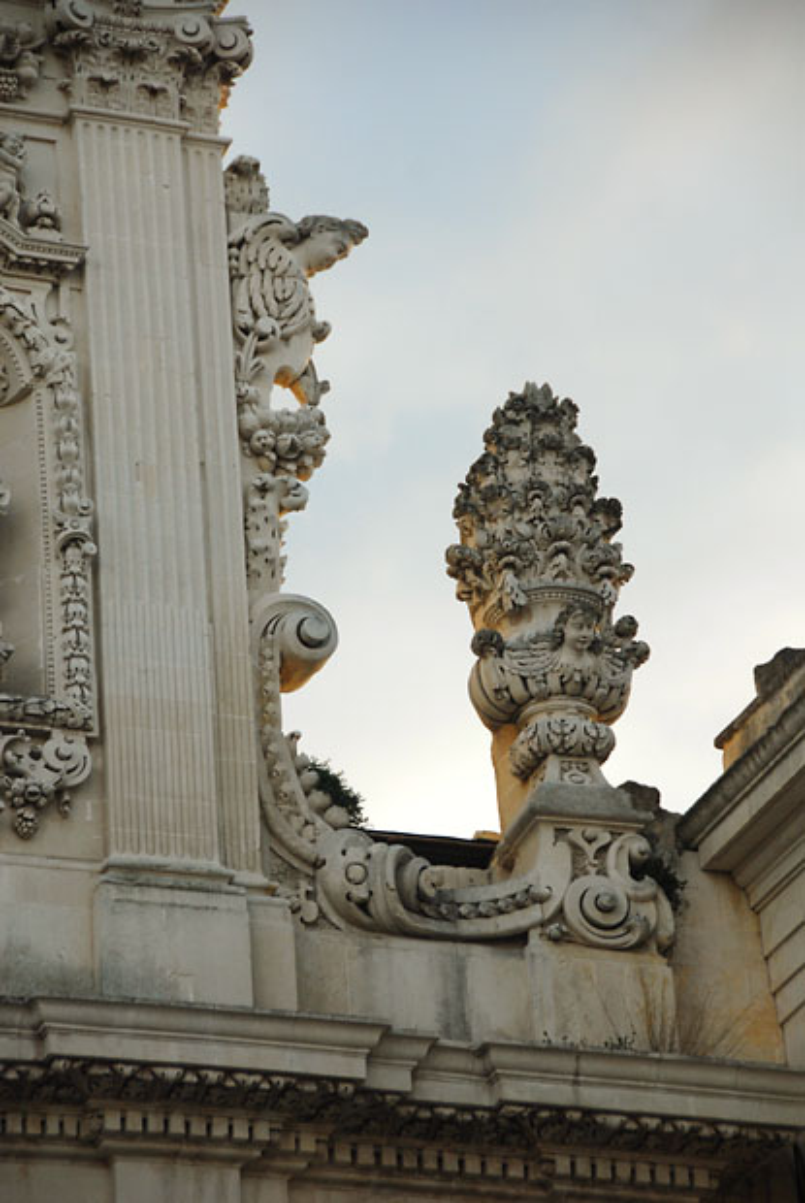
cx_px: 402
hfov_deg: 8.7
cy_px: 602
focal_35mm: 158
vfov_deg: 13.0
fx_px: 5268
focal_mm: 105
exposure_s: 1/160
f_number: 5.3
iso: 200
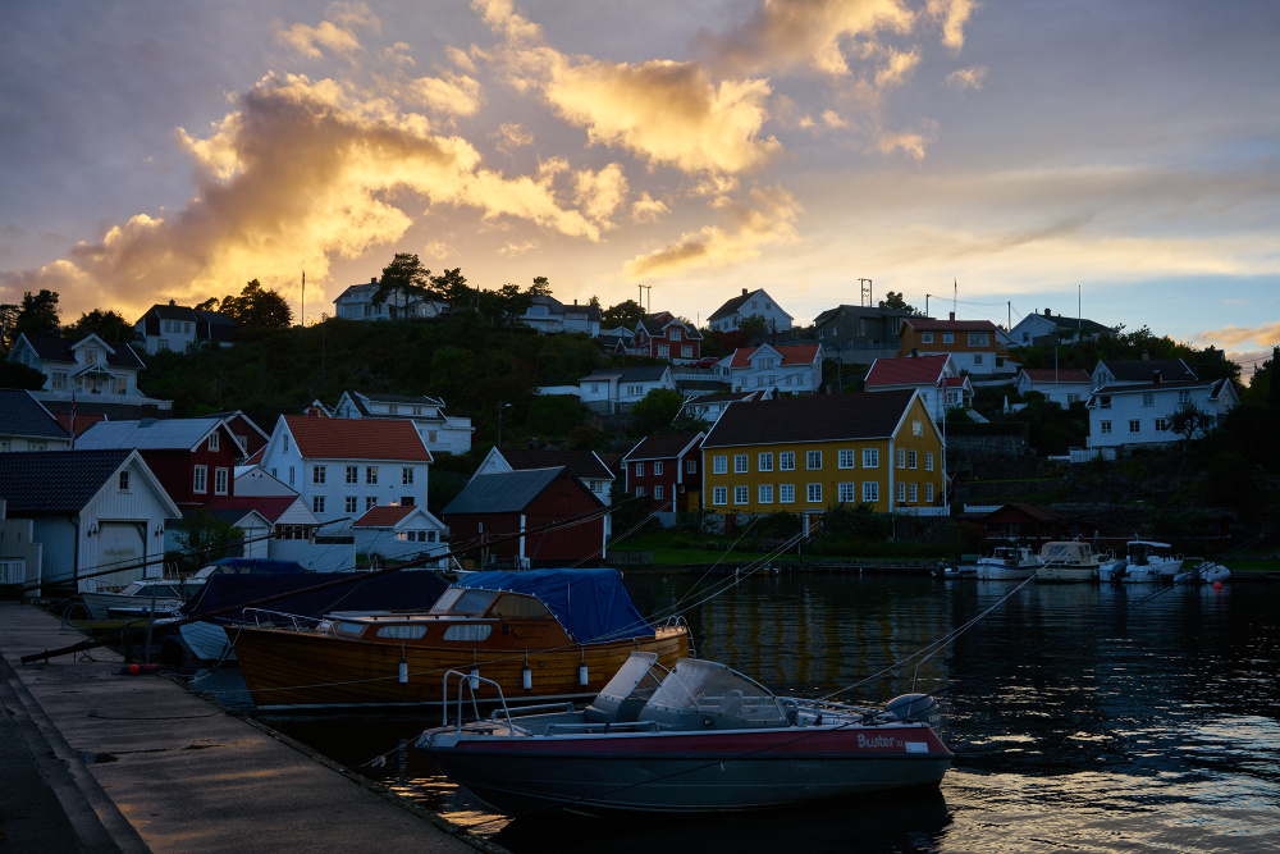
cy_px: 427
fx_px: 1245
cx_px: 640
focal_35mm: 35
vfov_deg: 37.9
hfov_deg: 54.4
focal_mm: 35
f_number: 8
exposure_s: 1/160
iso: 200
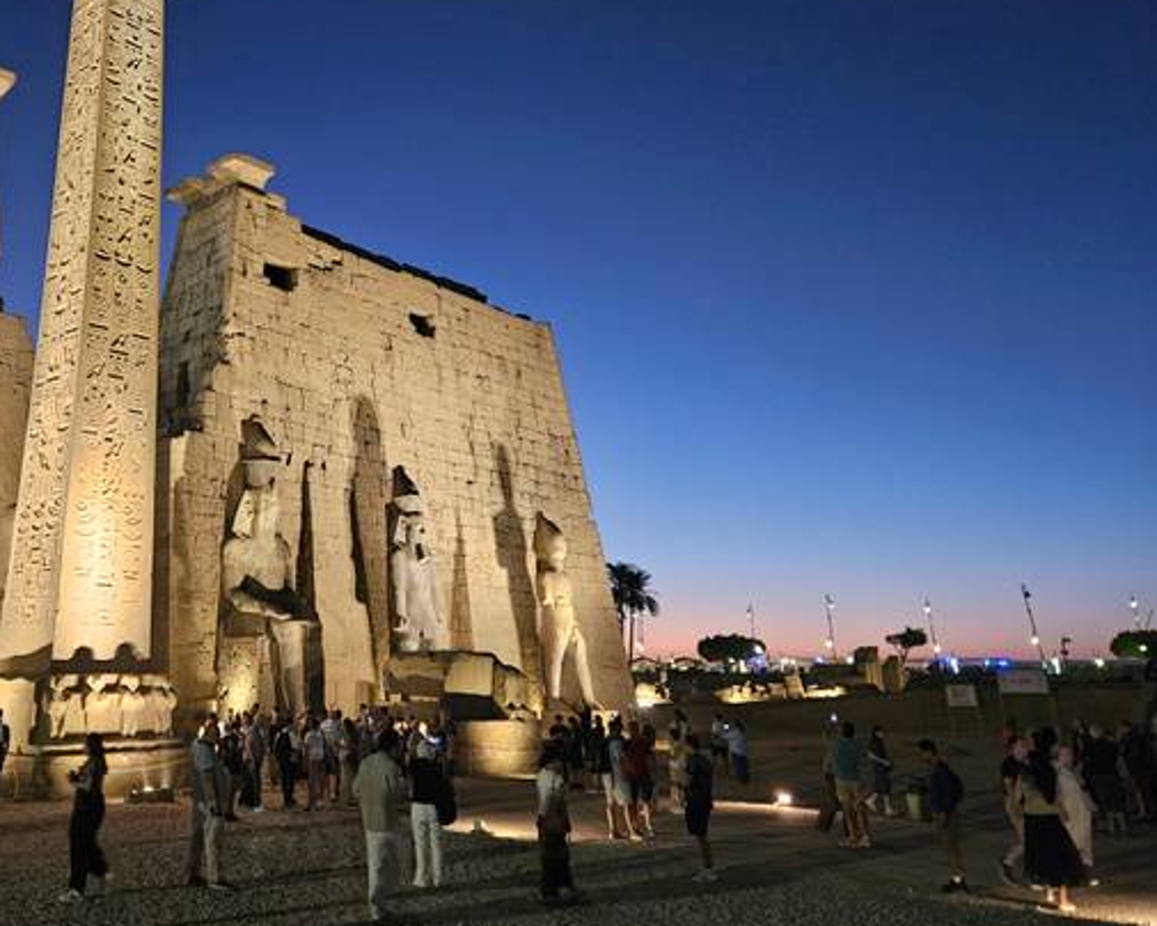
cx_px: 344
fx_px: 1096
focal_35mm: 32
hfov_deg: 54.0
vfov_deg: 45.3
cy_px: 330
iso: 640
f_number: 1.8
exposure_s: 1/30
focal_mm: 5.4
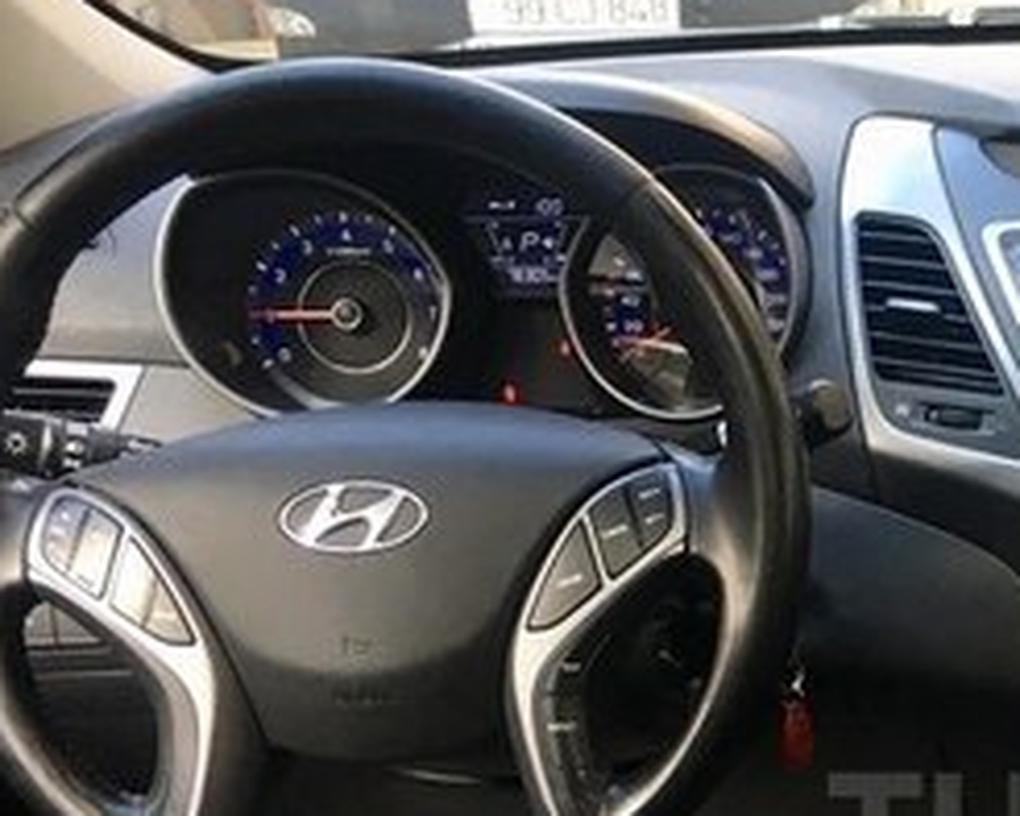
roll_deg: +1.6
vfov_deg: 19.5
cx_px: 1252
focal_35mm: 76
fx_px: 2295
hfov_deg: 22.8
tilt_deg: -24.4
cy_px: 835
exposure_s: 1/33
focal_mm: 4.15
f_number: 2.2
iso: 32
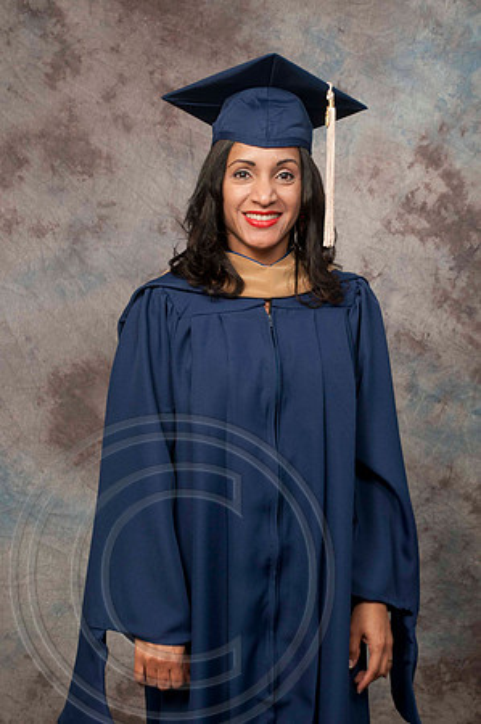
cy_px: 362
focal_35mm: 78
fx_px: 1567
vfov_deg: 26.0
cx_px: 240
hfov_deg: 17.5
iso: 200
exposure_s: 1/125
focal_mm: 52
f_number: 5.6
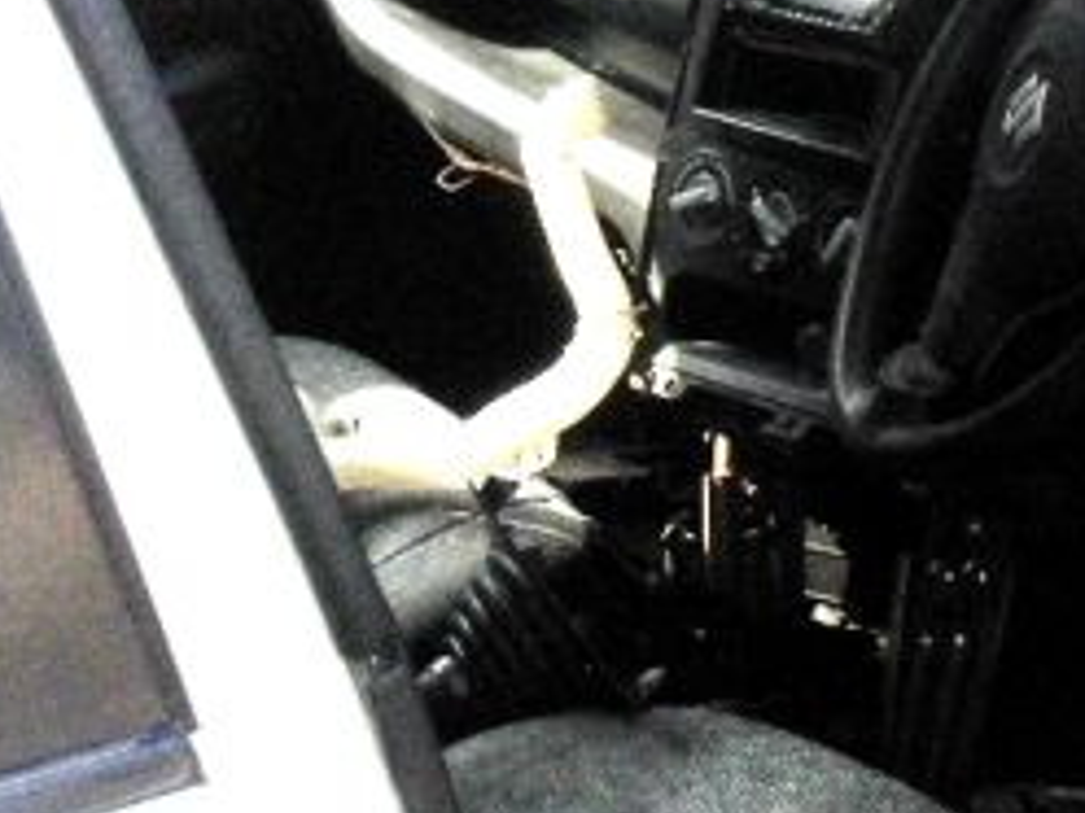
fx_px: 3072
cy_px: 140
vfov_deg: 15.0
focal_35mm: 98
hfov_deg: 19.6
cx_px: 1037
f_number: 2.8
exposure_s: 1/180
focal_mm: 6.3
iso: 80
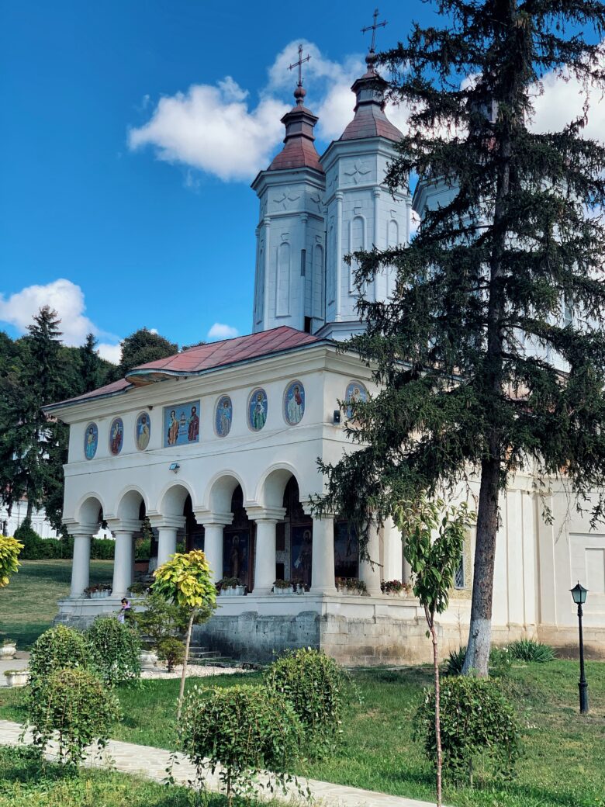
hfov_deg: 28.0
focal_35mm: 52
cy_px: 404
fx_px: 1212
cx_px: 302
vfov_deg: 36.8
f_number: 2.4
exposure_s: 1/585
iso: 16
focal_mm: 6
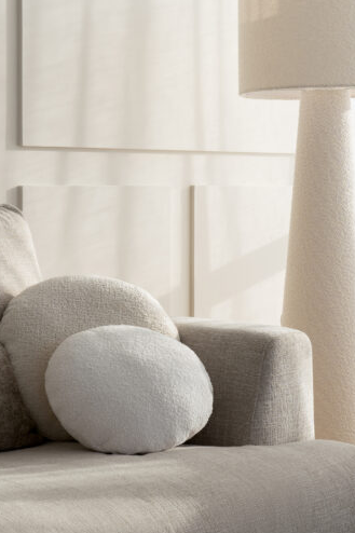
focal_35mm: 85
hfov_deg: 16.0
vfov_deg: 23.9
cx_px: 97
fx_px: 1258
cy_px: 230
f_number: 11
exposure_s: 1/40
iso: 100
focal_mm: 41
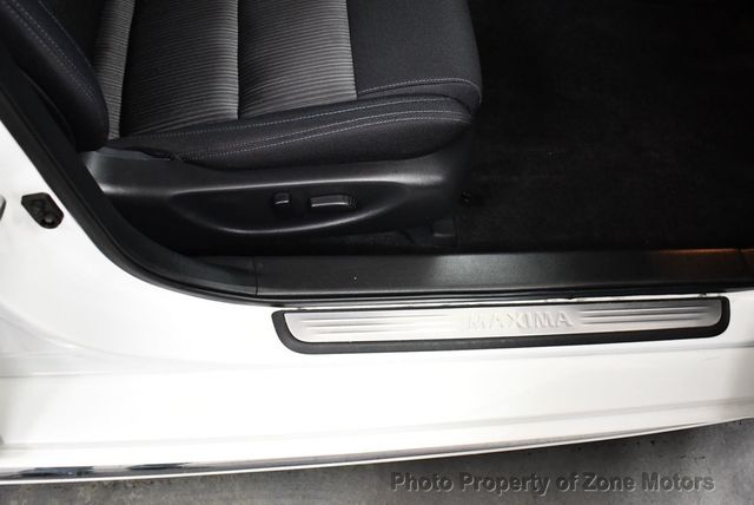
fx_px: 755
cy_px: 252
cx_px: 377
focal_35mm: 36
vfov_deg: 36.9
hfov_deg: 53.1
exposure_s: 1/125
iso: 3200
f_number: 3.5
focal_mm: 18
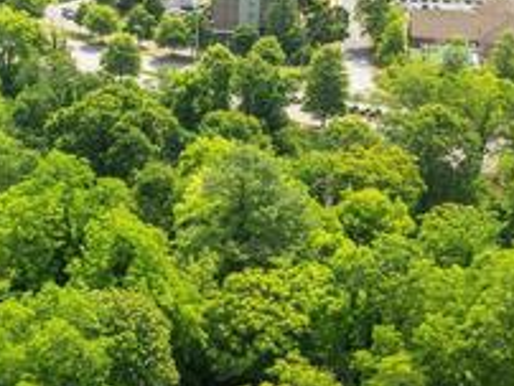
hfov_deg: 25.2
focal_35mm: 76
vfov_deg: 19.4
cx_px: 97
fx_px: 1130
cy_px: 226
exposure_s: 1/50
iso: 100
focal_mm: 12.29
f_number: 4.5
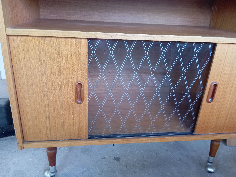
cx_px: 118
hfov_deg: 63.4
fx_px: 191
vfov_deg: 49.9
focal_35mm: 28
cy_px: 88
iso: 561
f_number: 1.8
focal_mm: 4.22
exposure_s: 1/33.3
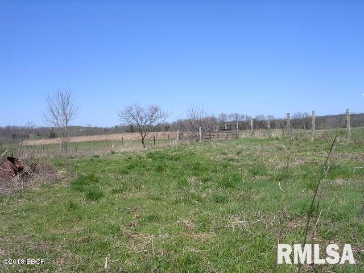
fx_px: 400
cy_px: 136
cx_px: 182
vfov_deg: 37.7
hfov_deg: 49.0
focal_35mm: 38
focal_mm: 5.8
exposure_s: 1/333
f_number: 5.6
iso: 50
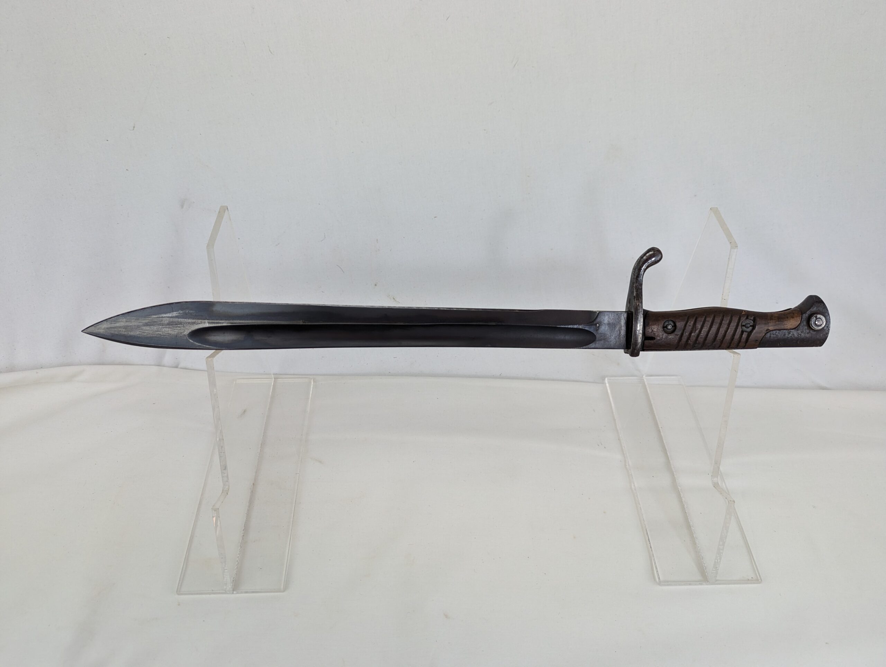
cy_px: 334
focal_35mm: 24
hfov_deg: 71.5
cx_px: 443
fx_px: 615
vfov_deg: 56.9
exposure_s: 1/234
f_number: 1.85
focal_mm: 6.81
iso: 71
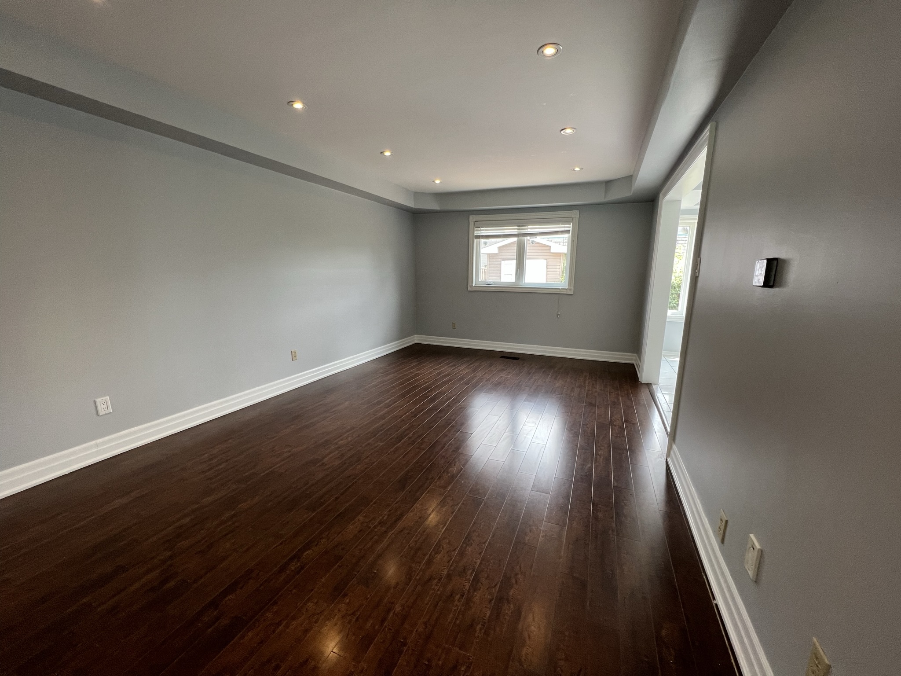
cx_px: 450
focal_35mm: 13
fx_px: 338
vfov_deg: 89.9
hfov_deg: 106.2
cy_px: 338
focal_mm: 1.57
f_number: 1.8
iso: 100
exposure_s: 1/120
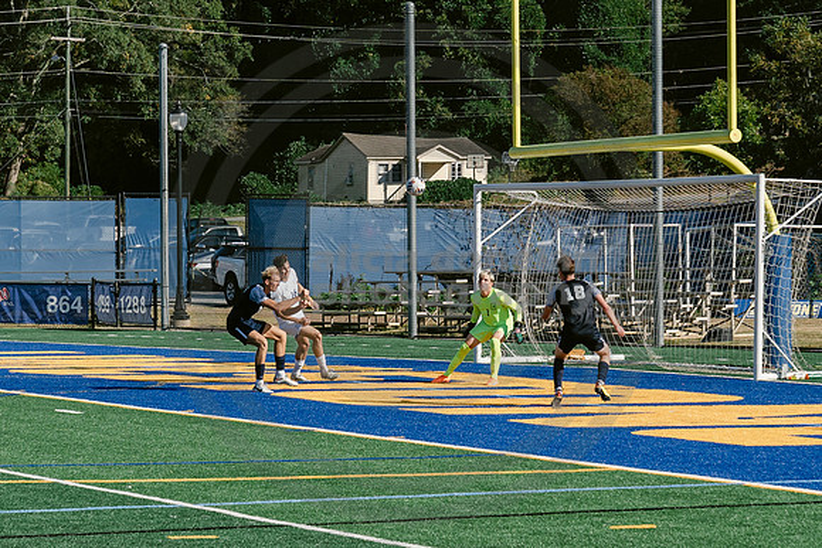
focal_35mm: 158
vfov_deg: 8.7
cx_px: 388
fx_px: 3606
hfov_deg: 13.0
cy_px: 376
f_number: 5.6
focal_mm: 70
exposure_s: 1/3200
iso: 640
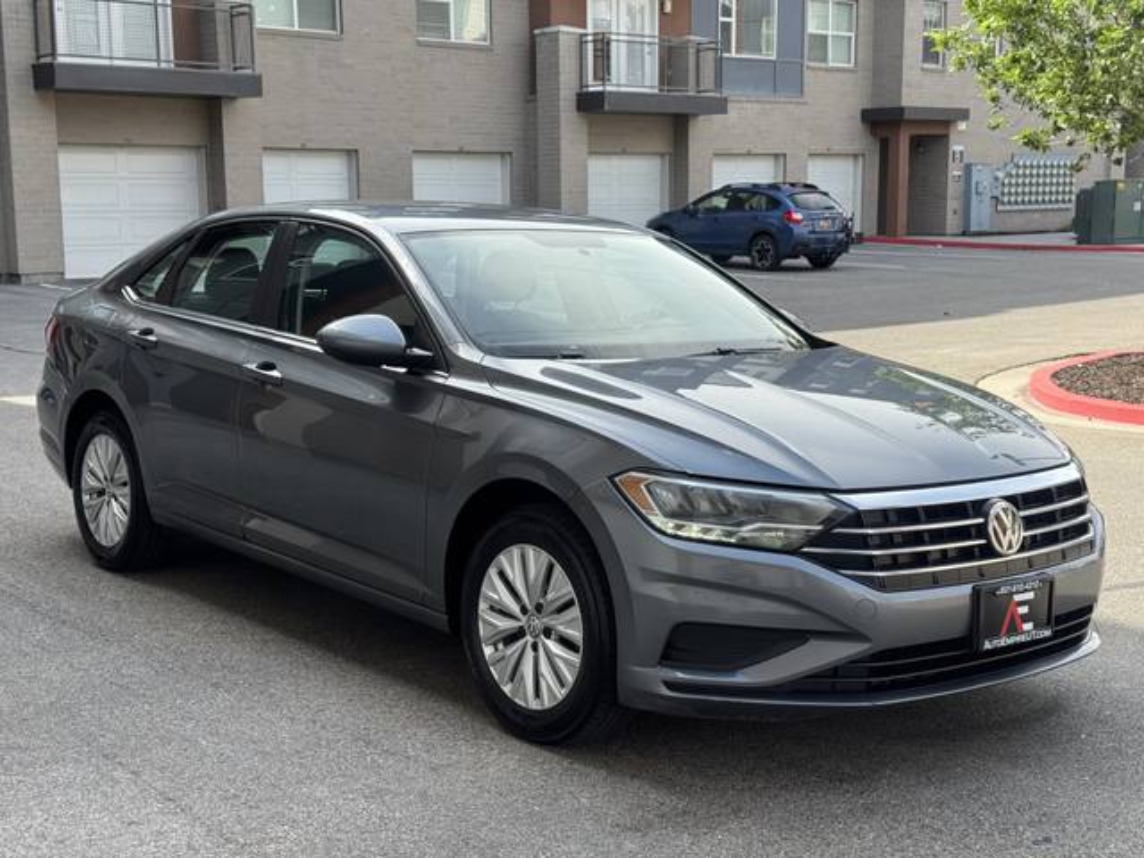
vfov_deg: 30.3
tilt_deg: -9.0
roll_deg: +0.3
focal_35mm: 48
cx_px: 572
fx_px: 1586
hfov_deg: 39.7
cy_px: 429
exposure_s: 1/939
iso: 64
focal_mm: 6.76
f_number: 1.78
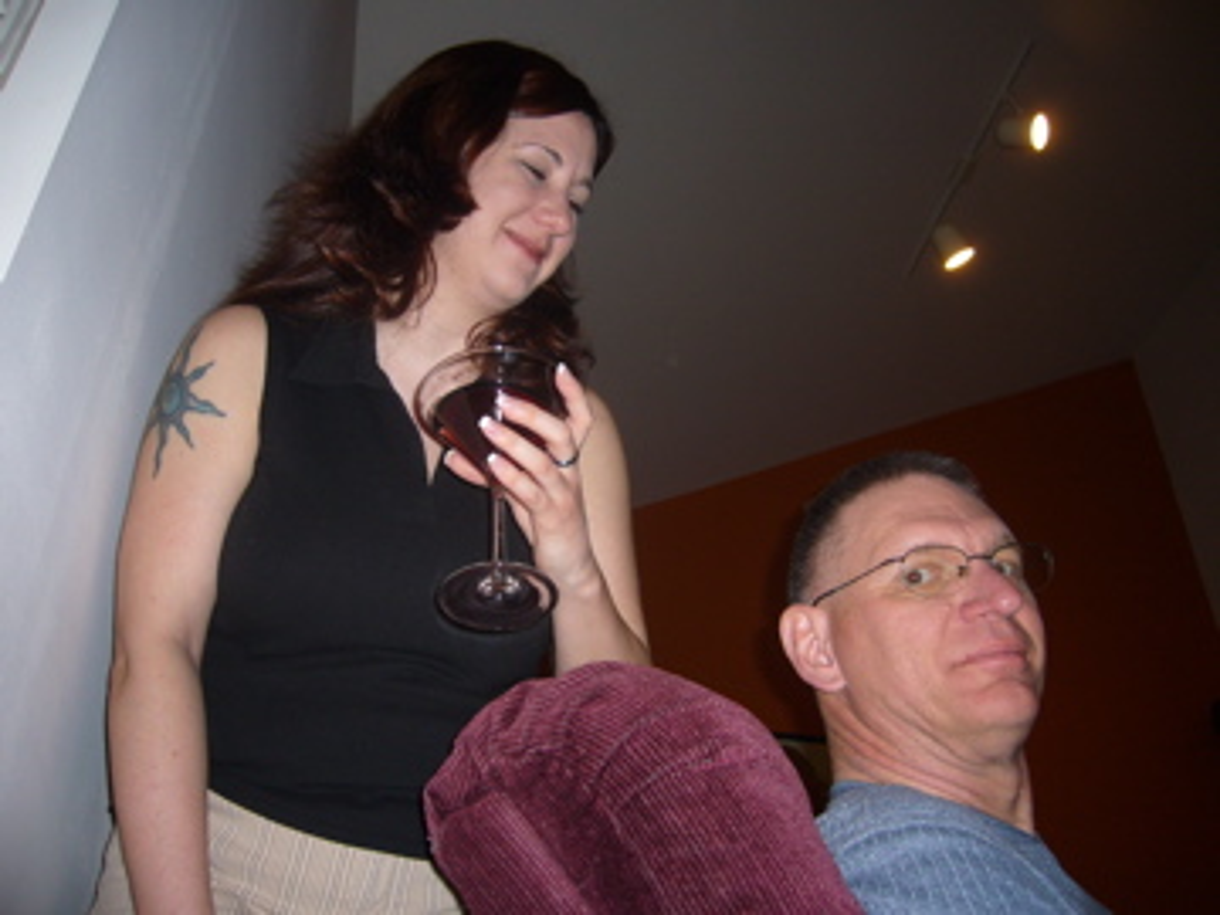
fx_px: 1234
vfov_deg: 40.7
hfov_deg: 52.6
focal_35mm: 35
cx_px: 610
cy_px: 458
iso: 100
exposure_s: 1/60
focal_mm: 5.8
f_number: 2.8
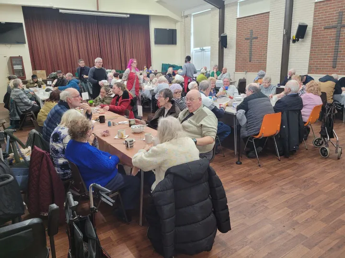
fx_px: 259
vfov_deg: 53.1
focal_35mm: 26
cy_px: 129
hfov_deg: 67.3
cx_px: 172
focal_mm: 5.4
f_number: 1.8
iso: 250
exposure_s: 1/50
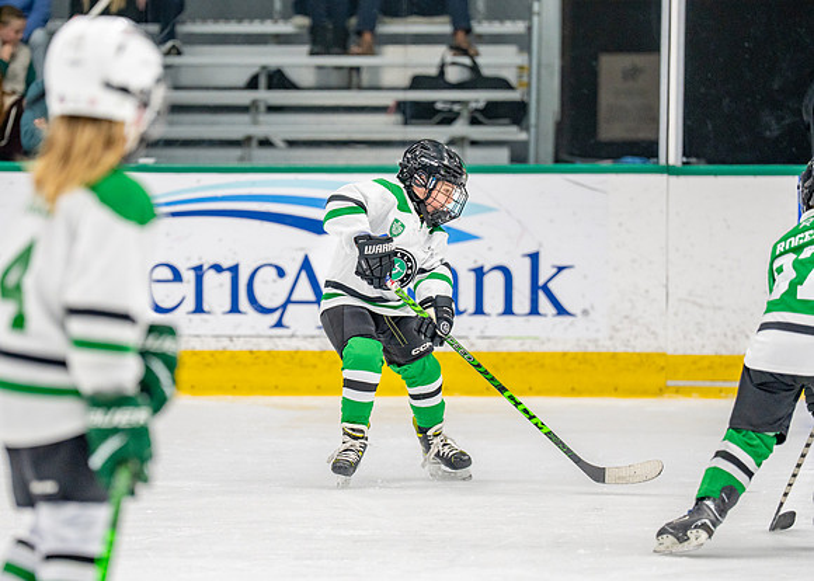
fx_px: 5654
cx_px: 291
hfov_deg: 8.2
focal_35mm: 245
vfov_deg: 5.9
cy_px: 334
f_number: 2.8
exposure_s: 1/1250
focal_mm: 170
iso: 1000
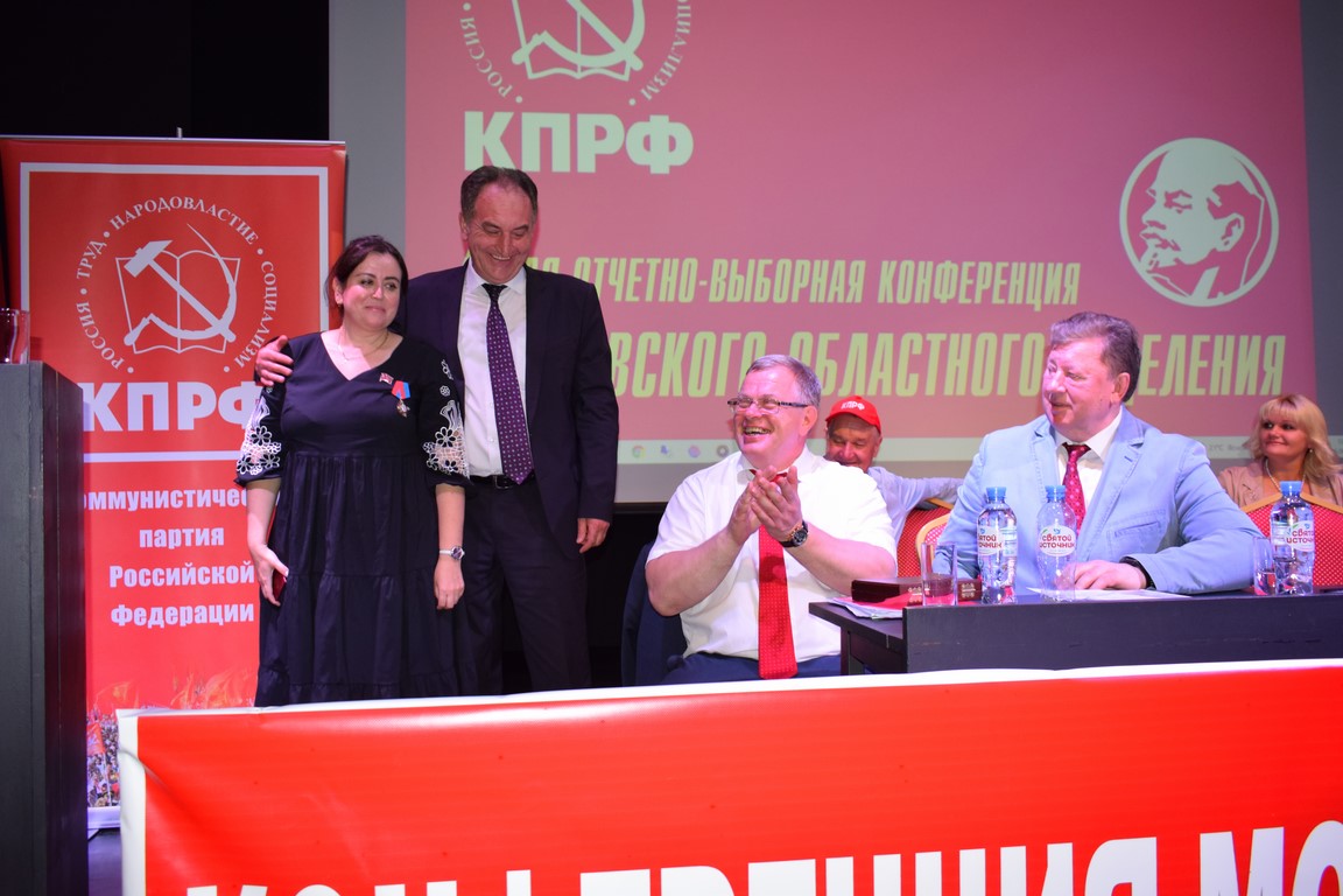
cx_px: 672
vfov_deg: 41.7
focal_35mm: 32
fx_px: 1175
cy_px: 448
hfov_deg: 59.5
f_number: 4.5
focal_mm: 21
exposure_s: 1/80
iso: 800
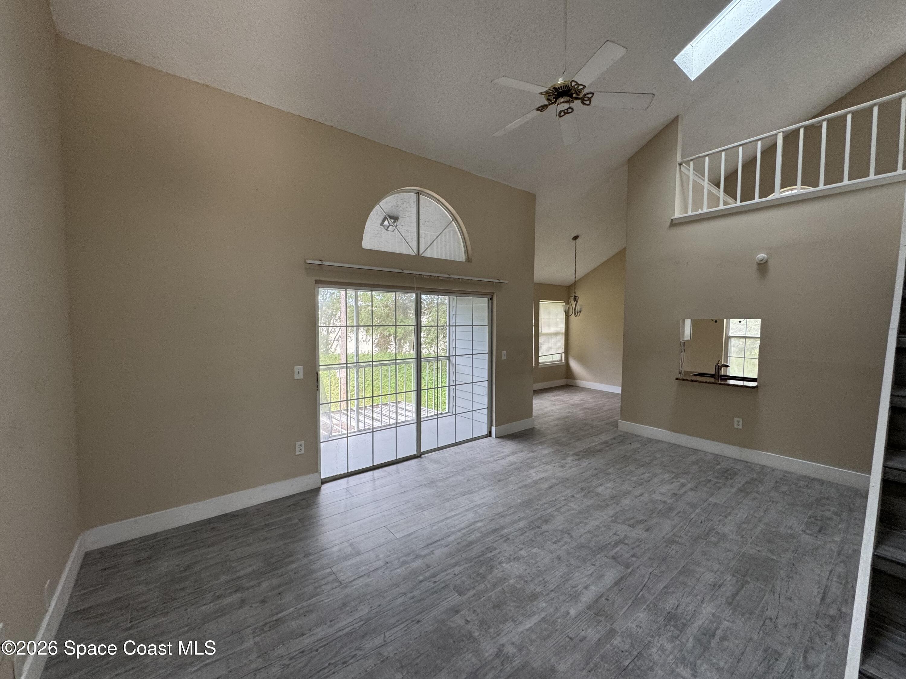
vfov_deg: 85.7
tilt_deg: -3.0
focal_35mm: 14
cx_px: 453
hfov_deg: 102.1
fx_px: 366
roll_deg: -0.8
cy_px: 340
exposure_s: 1/99
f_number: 2.2
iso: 160
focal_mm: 2.22
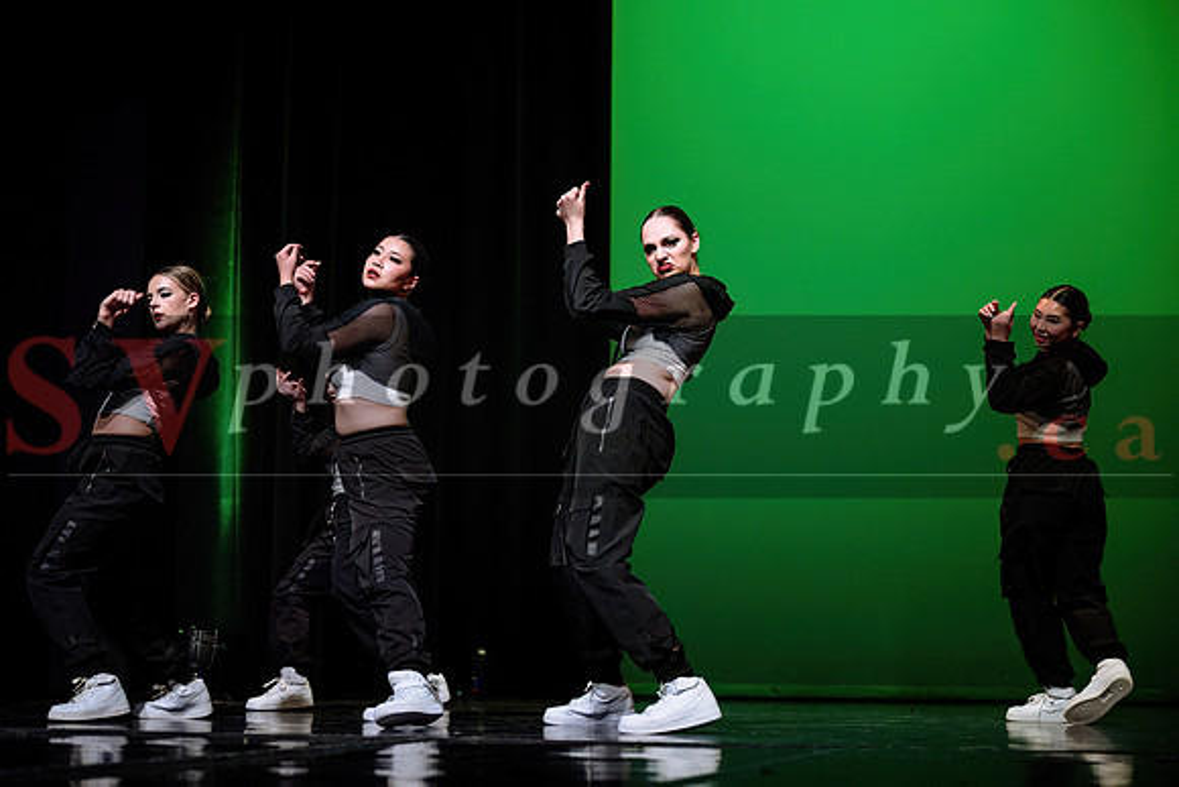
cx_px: 556
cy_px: 371
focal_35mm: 63
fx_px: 2077
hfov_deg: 31.7
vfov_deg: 21.4
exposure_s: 1/270
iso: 1600
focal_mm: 60
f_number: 2.8
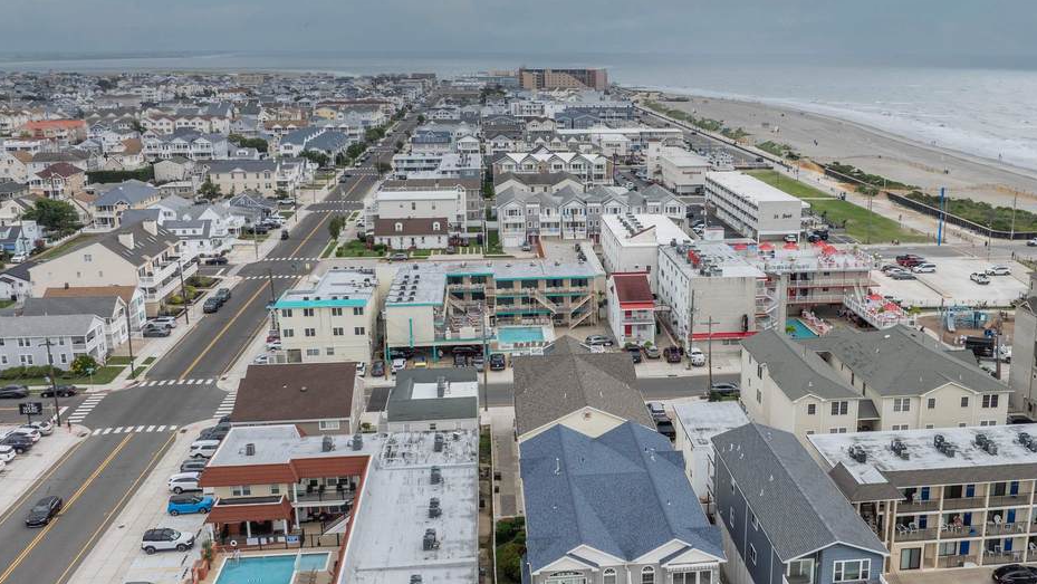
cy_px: 298
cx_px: 622
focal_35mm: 36
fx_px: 990
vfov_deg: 32.9
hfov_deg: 54.9
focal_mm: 12.29
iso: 100
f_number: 5.6
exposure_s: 1/800
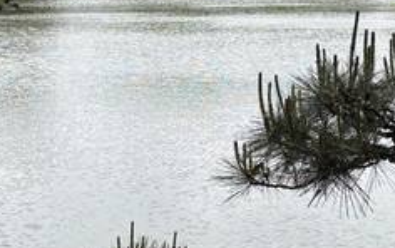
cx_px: 162
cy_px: 55
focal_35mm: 84
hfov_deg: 24.6
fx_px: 905
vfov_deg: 15.5
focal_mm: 5.96
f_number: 1.6
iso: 50
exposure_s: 1/3448
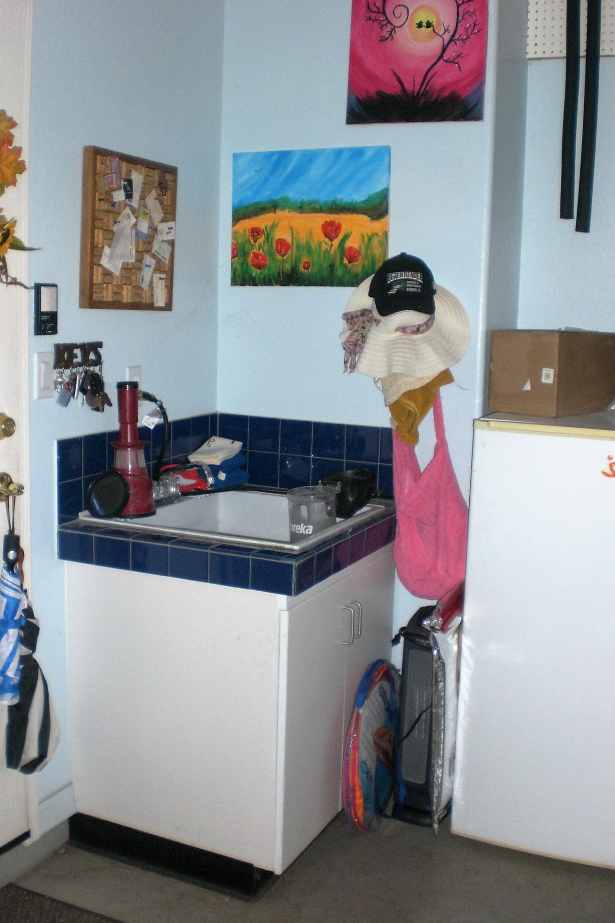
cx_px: 290
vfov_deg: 48.5
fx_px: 1025
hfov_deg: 33.4
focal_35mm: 40
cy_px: 465
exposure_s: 1/60
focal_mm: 6.3
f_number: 3.1
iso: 200
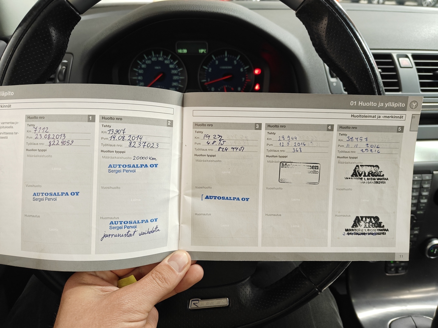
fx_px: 304
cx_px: 219
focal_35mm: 24
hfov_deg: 71.6
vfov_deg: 56.8
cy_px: 164
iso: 320
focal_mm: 5.59
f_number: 1.8
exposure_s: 1/50
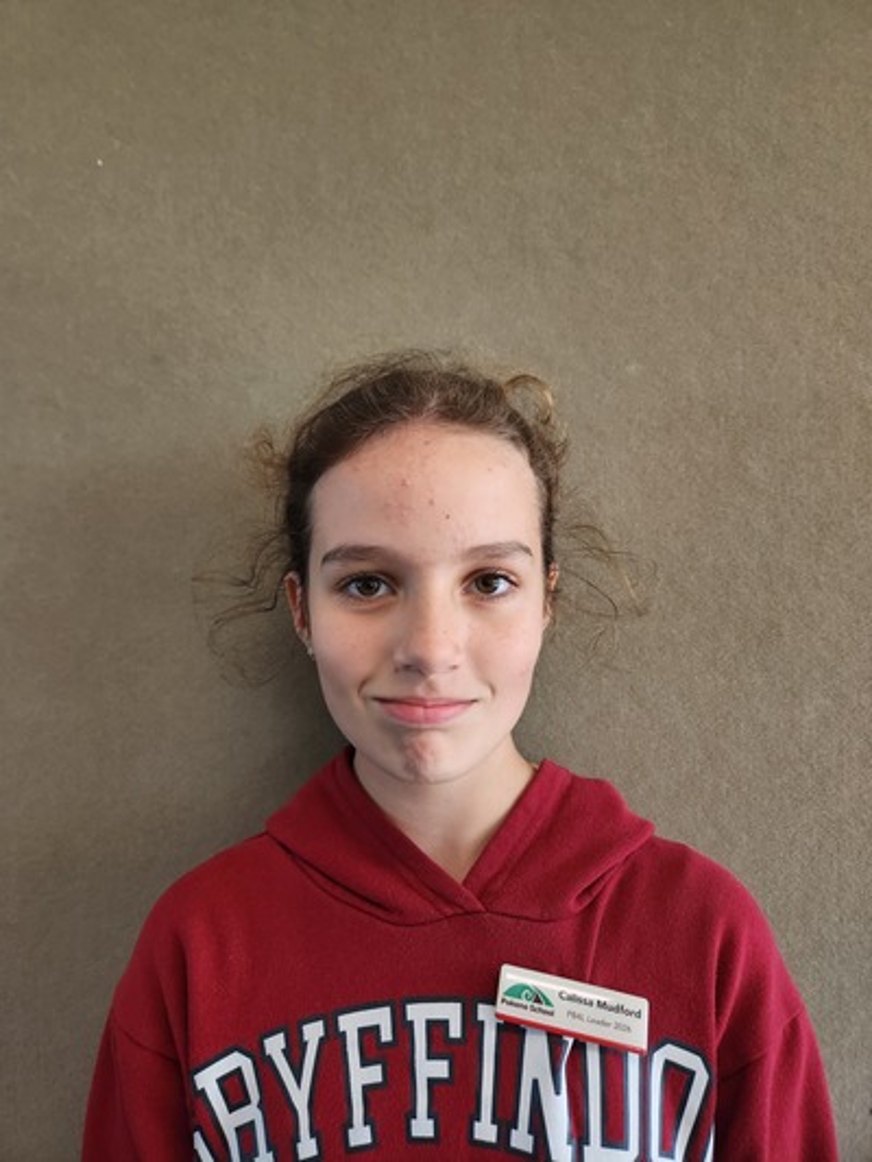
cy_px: 581
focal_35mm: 23
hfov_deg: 58.9
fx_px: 772
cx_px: 436
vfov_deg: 73.9
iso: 100
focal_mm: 5.4
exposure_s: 1/180
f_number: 1.8
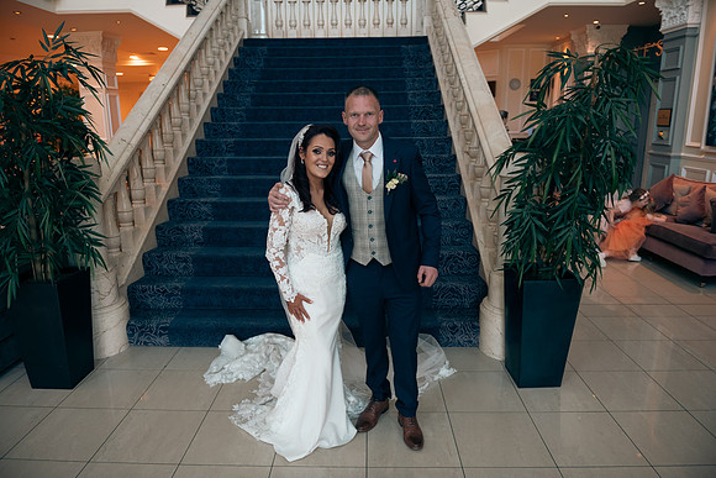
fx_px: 477
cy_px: 239
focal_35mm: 24
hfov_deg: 73.7
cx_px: 358
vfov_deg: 53.2
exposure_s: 1/160
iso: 640
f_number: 3.5
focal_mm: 24
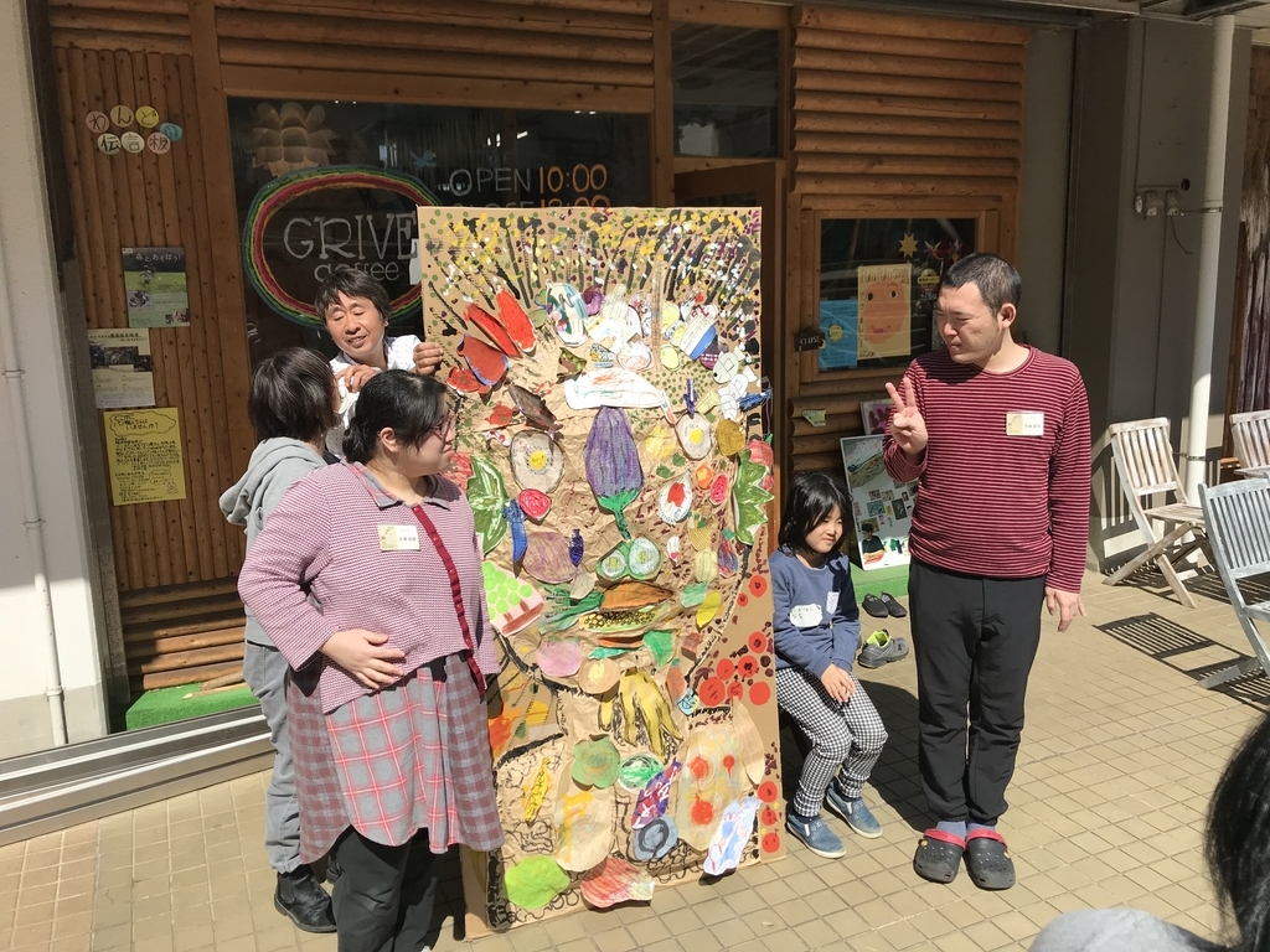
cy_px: 476
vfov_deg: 49.7
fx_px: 1027
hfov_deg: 63.4
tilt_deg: -9.9
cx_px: 635
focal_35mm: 28
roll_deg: +2.5
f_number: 1.8
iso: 20
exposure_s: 1/2591
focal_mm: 3.99
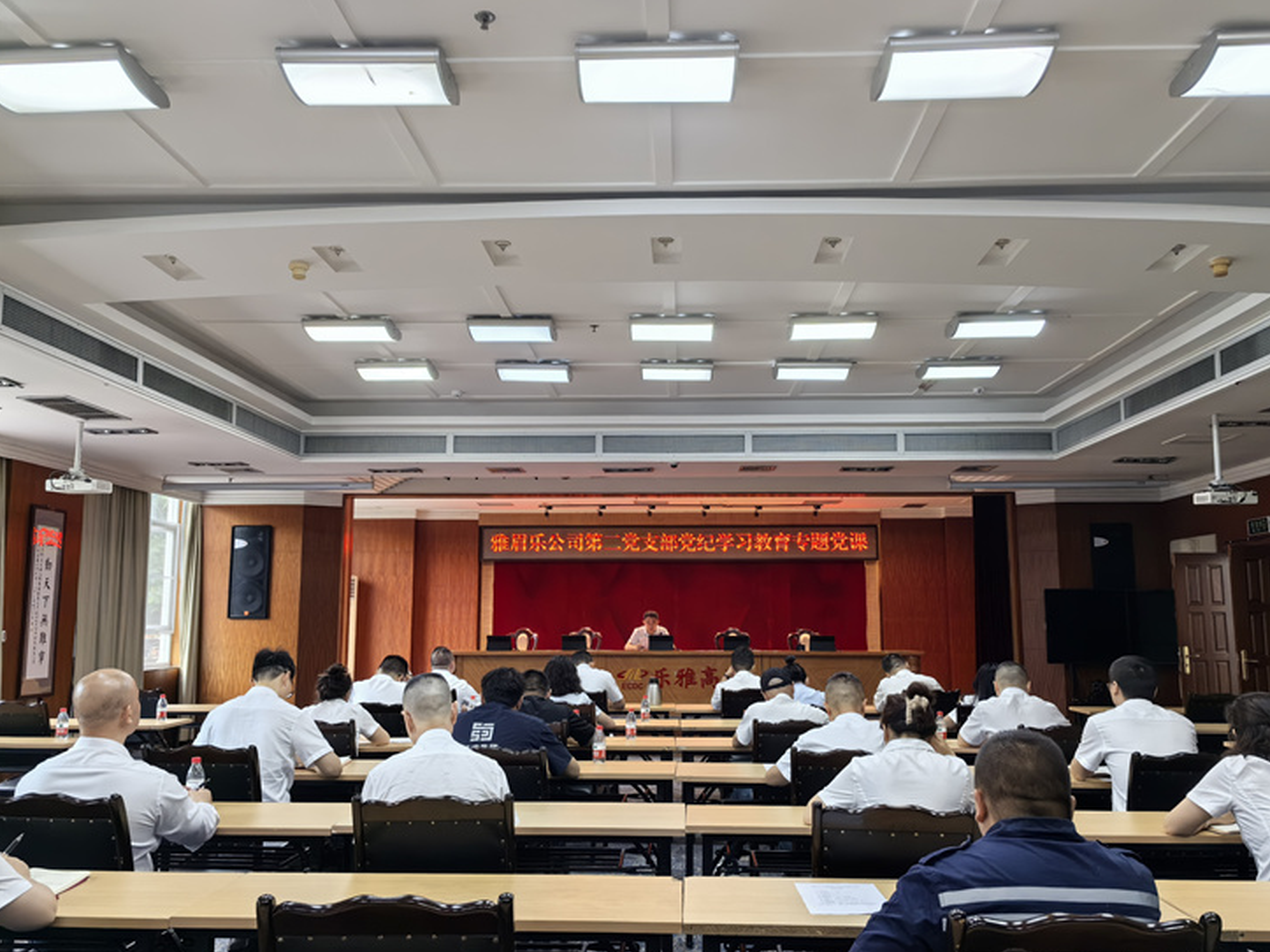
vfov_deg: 49.7
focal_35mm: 28
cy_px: 472
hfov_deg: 63.4
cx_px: 650
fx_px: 1027
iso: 160
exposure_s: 1/100
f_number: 2
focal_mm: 5.75
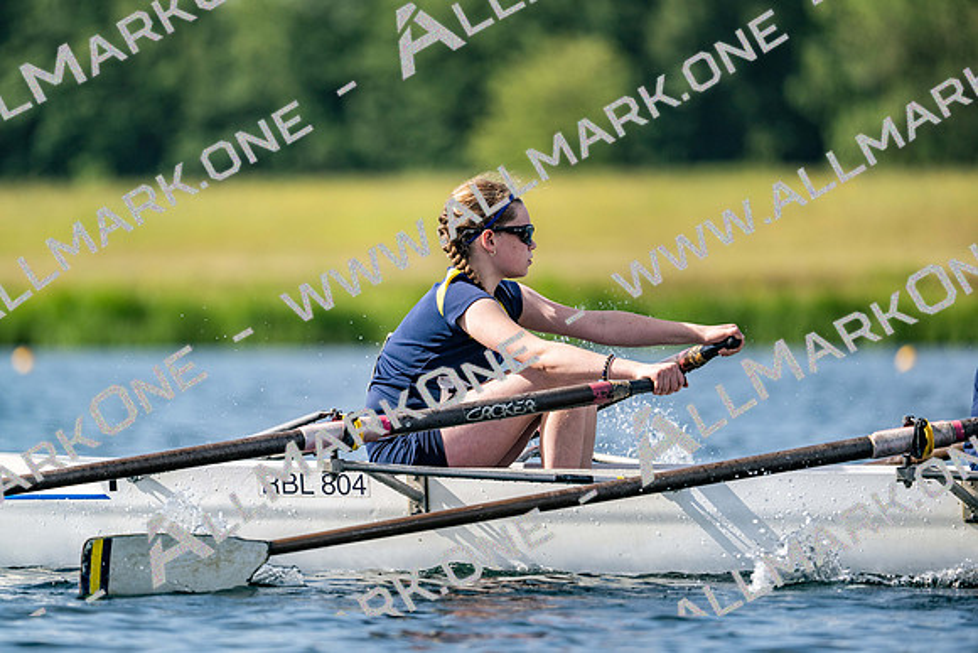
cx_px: 489
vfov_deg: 3.4
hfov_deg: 5.2
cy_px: 326
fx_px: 10869
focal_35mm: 400
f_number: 4.5
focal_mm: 400
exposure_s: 1/2500
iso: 250
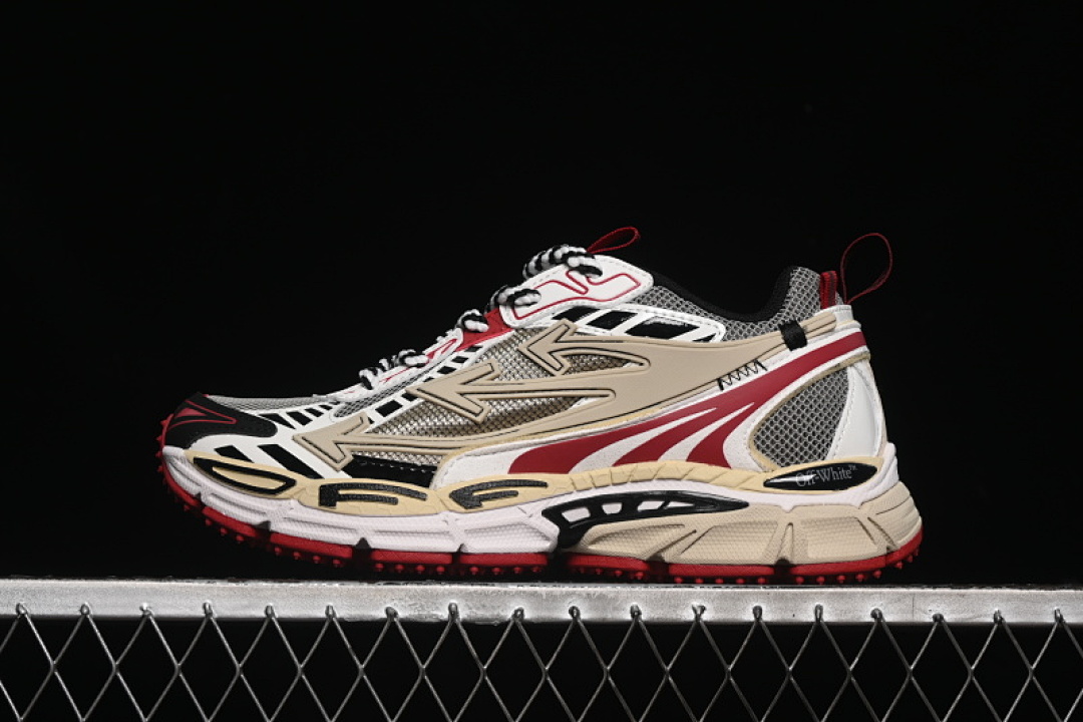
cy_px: 361
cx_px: 542
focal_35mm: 75
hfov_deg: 27.0
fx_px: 2256
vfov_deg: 18.2
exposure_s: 1/60
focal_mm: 50
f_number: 7.1
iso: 160
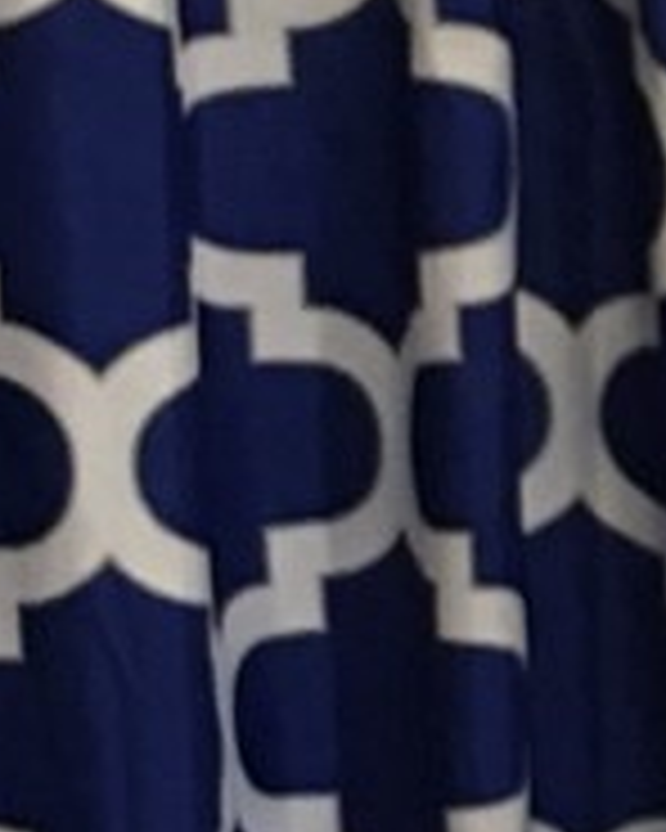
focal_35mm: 235
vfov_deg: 8.2
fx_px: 5790
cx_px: 1746
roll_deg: +0.3
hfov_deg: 6.2
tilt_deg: -9.4
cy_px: 850
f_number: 2.2
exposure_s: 1/15
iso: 40
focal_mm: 4.15
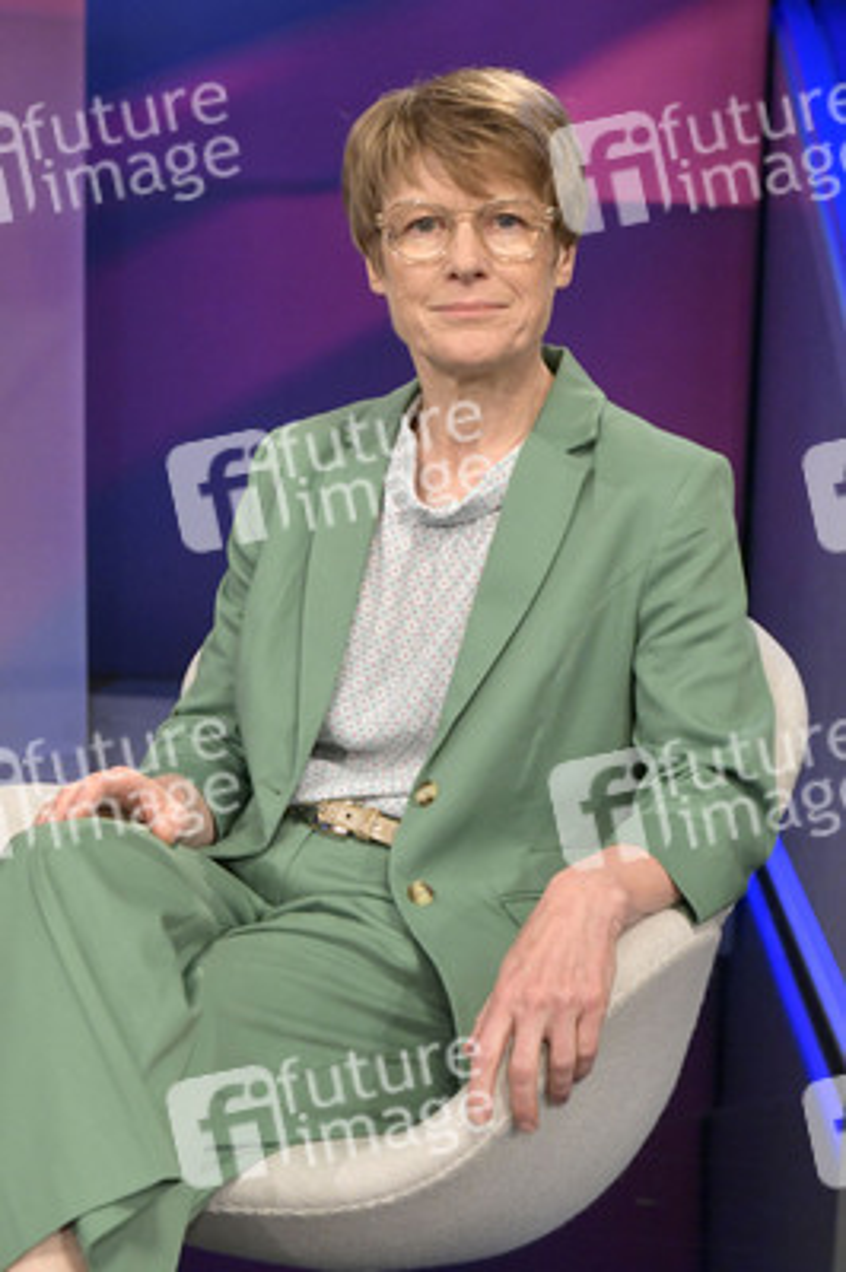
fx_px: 2119
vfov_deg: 33.4
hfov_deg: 22.6
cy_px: 636
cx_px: 423
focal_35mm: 60
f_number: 6.3
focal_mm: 60
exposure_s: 1/250
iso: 2500
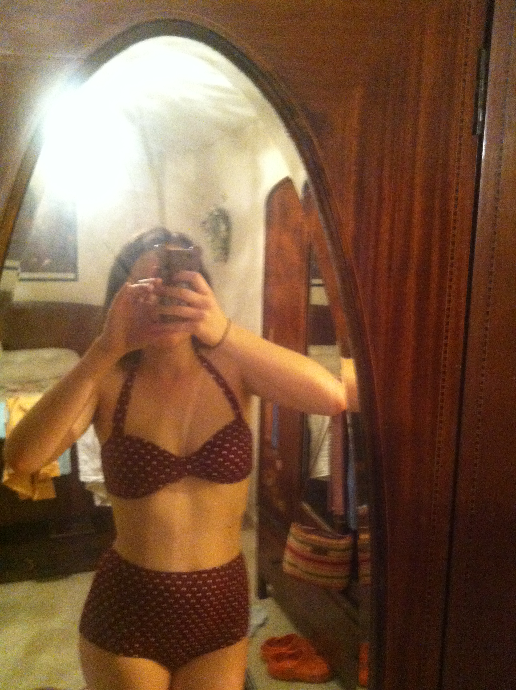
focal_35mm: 35
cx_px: 258
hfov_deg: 40.6
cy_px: 345
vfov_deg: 52.7
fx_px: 697
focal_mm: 3.85
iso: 800
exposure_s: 1/15
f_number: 2.8
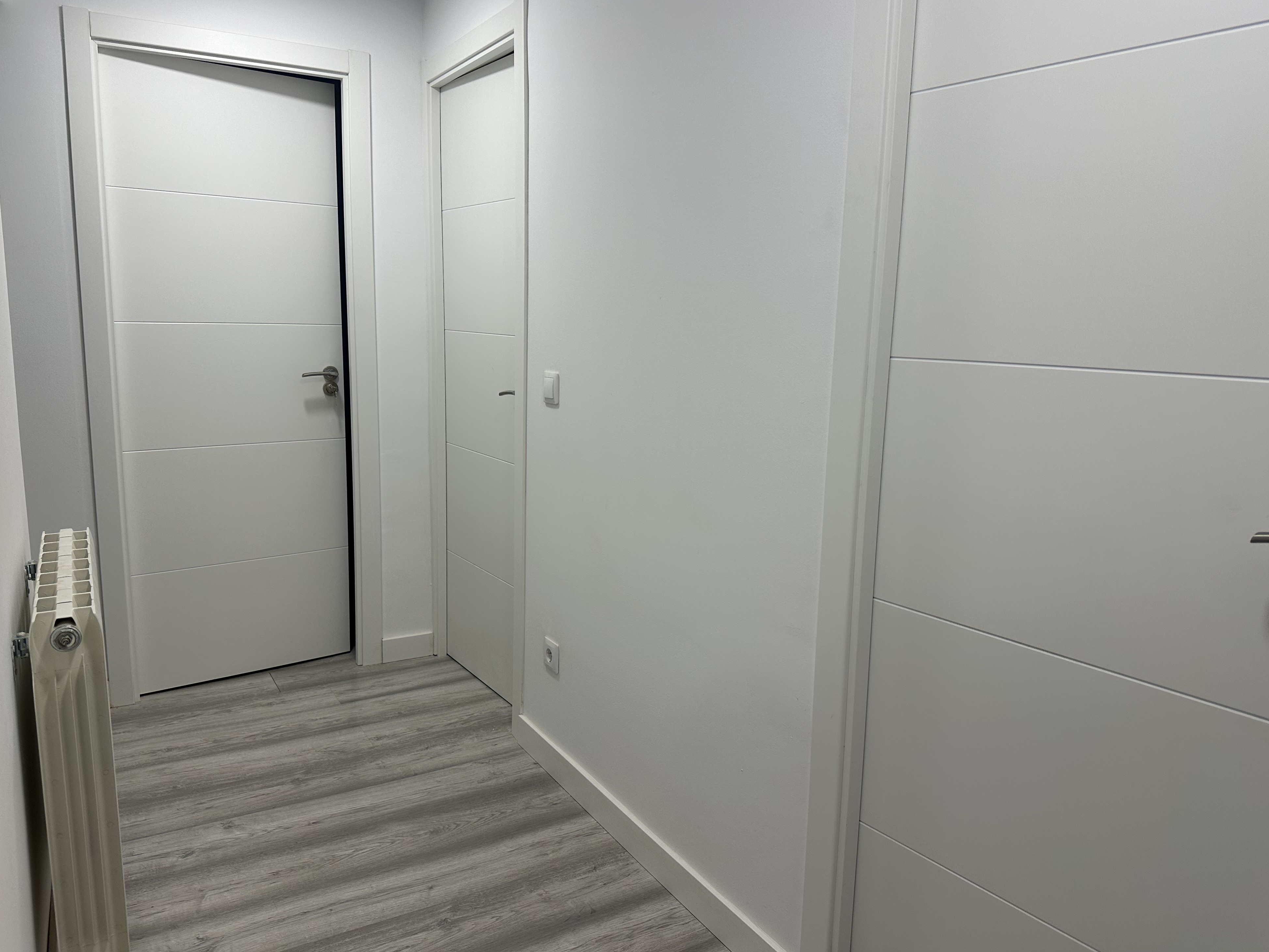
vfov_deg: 54.9
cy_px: 462
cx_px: 623
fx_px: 916
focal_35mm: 25
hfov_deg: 69.4
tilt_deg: -9.0
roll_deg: -0.6
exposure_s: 1/100
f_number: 1.78
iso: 80
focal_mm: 6.86
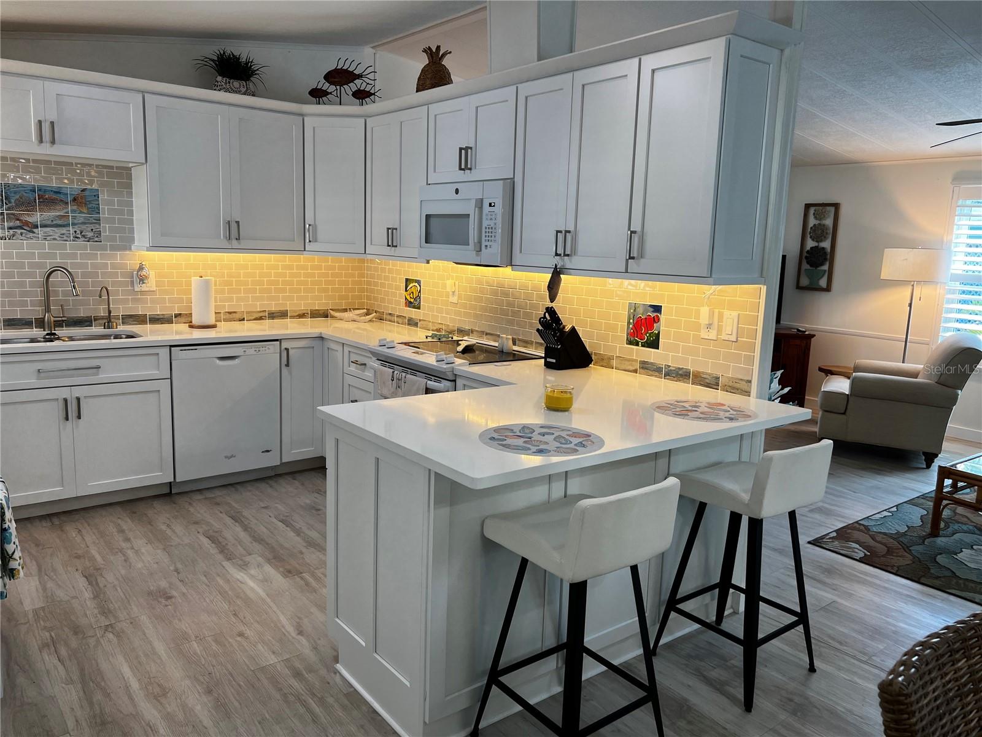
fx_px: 738
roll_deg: -2.3
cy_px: 368
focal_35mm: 26
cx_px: 491
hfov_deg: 67.3
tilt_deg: -9.6
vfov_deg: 53.1
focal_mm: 5.7
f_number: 1.5
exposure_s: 1/120
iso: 50
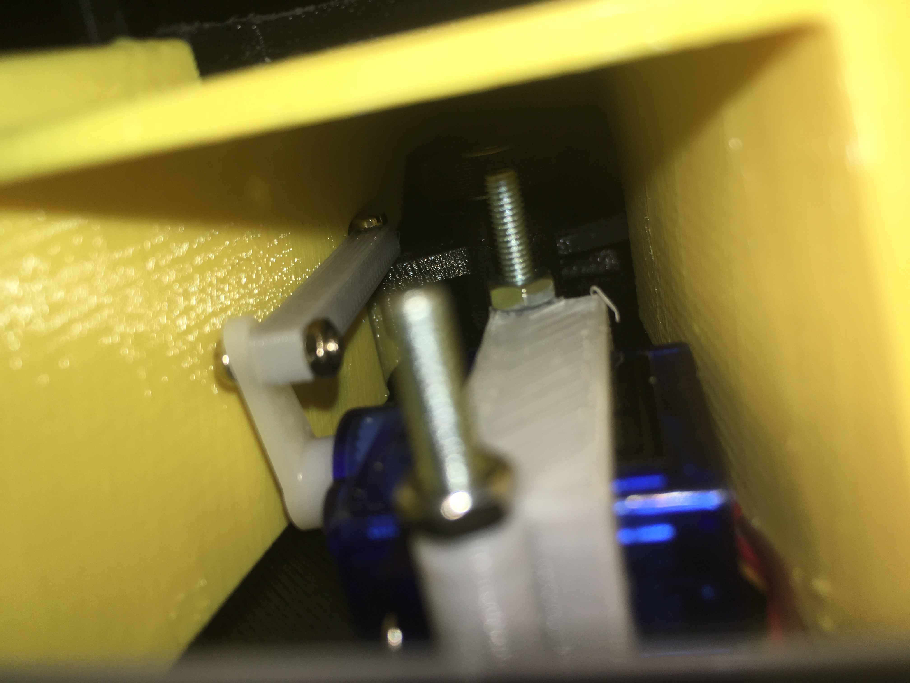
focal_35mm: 29
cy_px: 342
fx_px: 762
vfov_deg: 48.2
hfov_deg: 61.7
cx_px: 455
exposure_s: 1/1425
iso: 25
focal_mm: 4.15
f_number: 2.2
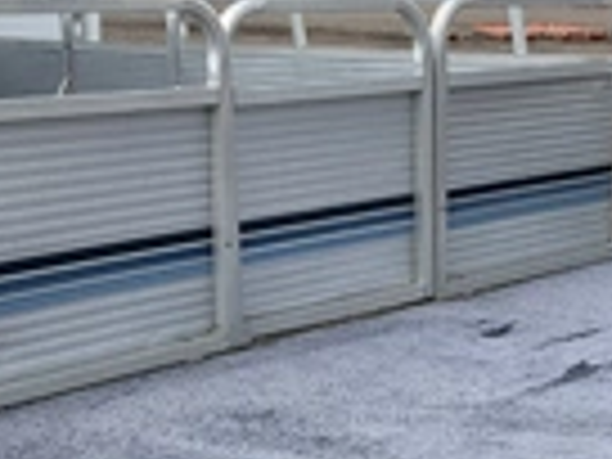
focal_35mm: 85
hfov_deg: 22.8
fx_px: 1503
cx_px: 454
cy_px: 302
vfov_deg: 17.3
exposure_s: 1/1577
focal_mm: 3
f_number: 1.8
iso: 25
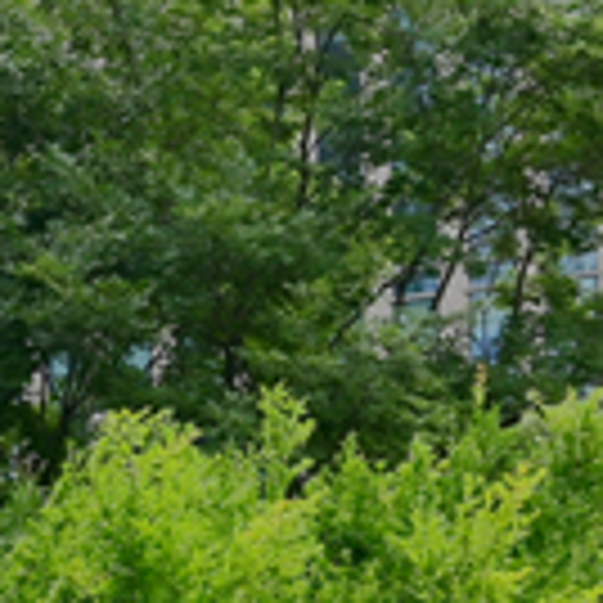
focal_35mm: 183
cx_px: -1282
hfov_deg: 8.0
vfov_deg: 9.3
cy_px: 936
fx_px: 3607
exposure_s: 1/80
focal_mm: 24
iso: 100
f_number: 8
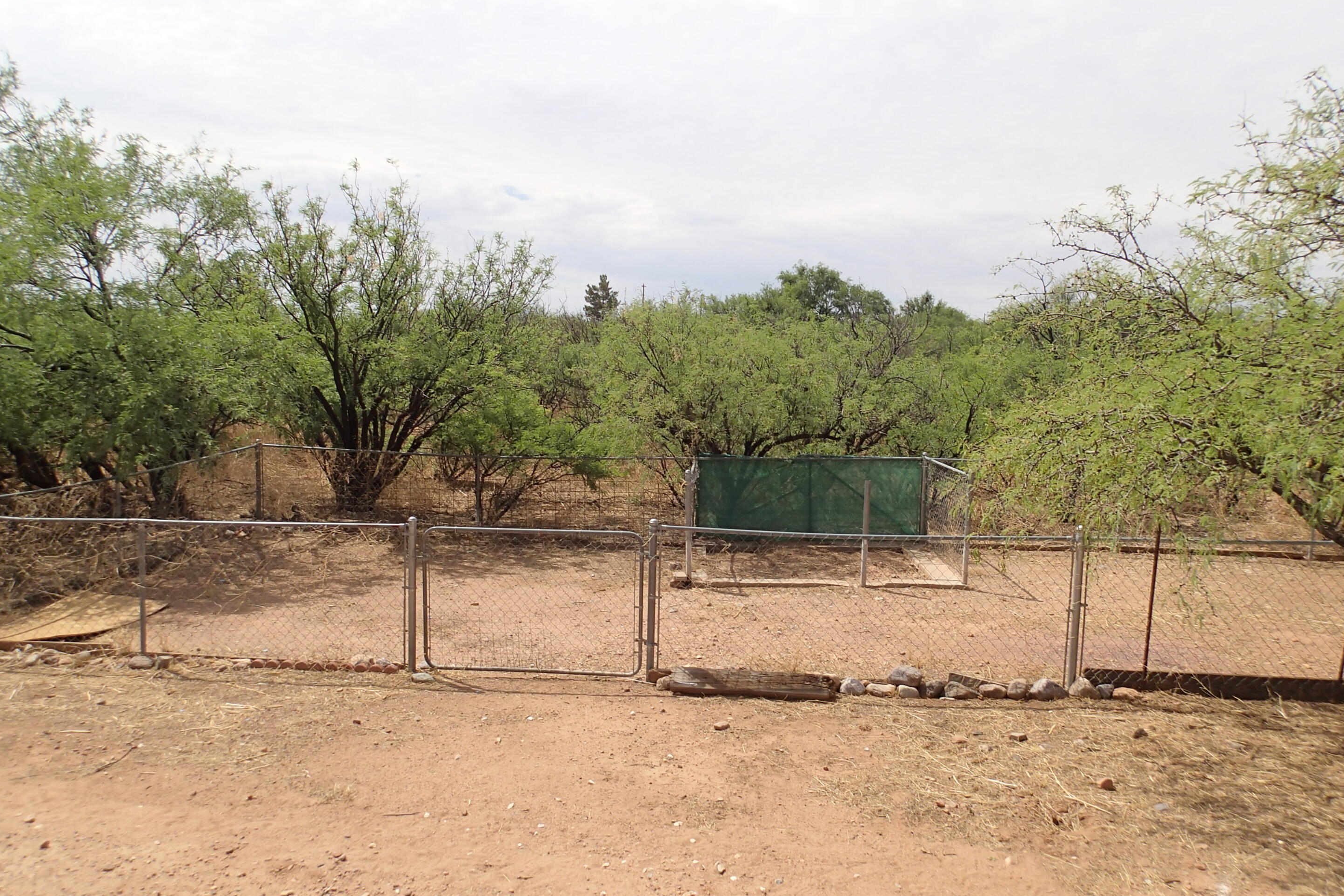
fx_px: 1008
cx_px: 669
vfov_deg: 47.9
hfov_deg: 67.4
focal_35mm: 27
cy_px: 468
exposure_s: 1/250
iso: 100
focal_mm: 4.5
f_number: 8
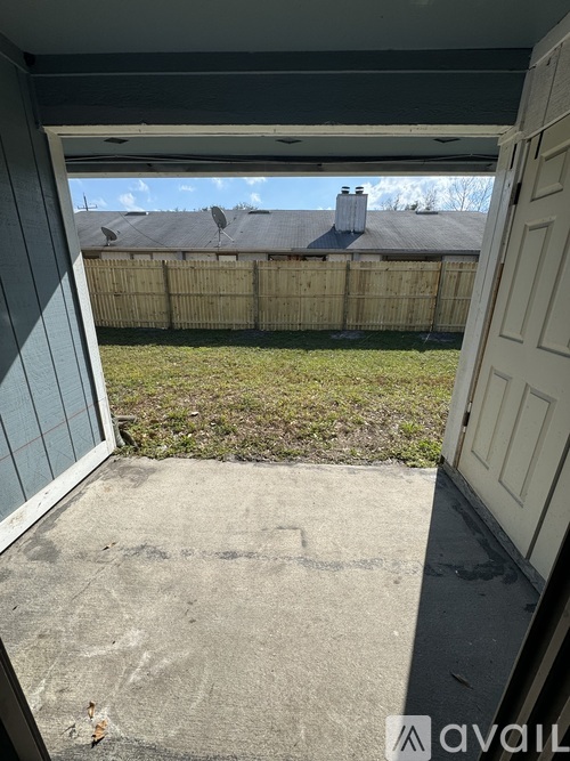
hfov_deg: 85.7
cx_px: 285
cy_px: 380
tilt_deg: -19.0
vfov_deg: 102.1
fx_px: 307
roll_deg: -0.4
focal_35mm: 14
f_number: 2.2
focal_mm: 2.22
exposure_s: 1/1567
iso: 50
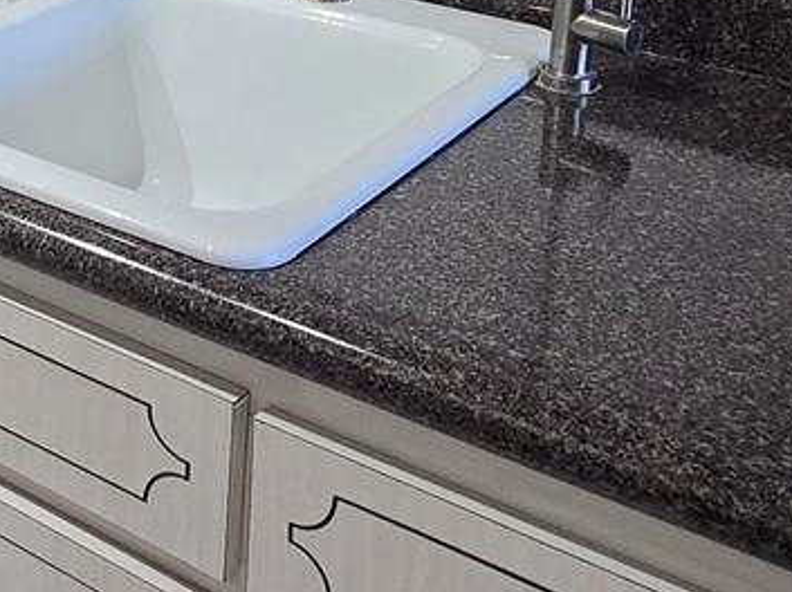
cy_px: -159
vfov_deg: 22.4
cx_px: -38
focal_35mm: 59
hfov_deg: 30.0
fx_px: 1349
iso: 80
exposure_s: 1/60
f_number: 2.2
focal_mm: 2.2
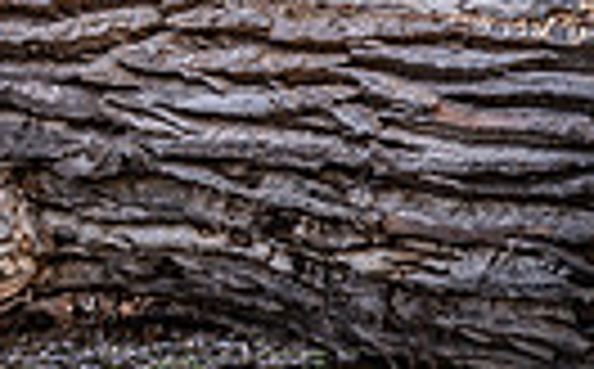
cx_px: 4
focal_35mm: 181
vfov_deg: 7.1
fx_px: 2925
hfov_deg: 11.5
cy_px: -166
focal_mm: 52
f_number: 3.2
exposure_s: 1/125
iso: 125
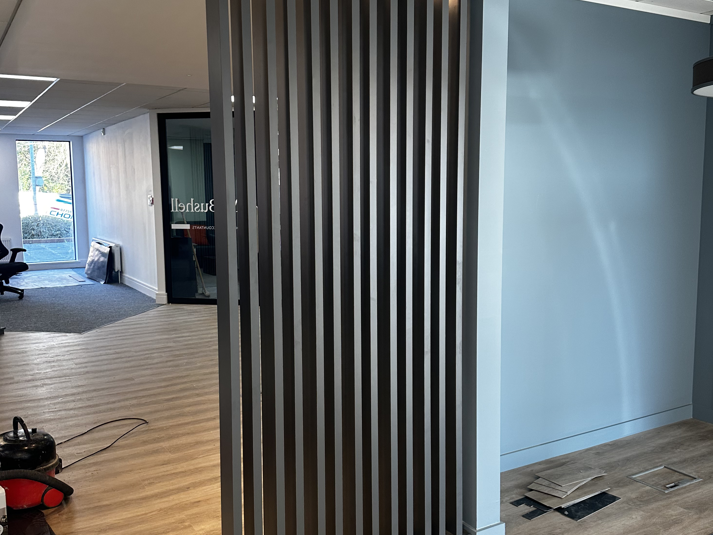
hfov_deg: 55.3
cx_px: 348
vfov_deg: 42.9
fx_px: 680
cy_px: 271
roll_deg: +0.1
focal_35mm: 33
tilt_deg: -6.1
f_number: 1.78
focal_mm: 6.86
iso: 125
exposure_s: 1/100
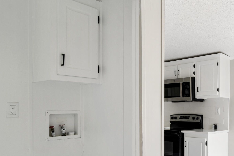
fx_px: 227
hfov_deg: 48.4
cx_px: 213
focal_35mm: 35
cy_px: 115
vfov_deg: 37.0
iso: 320
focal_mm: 16
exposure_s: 1/4
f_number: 8
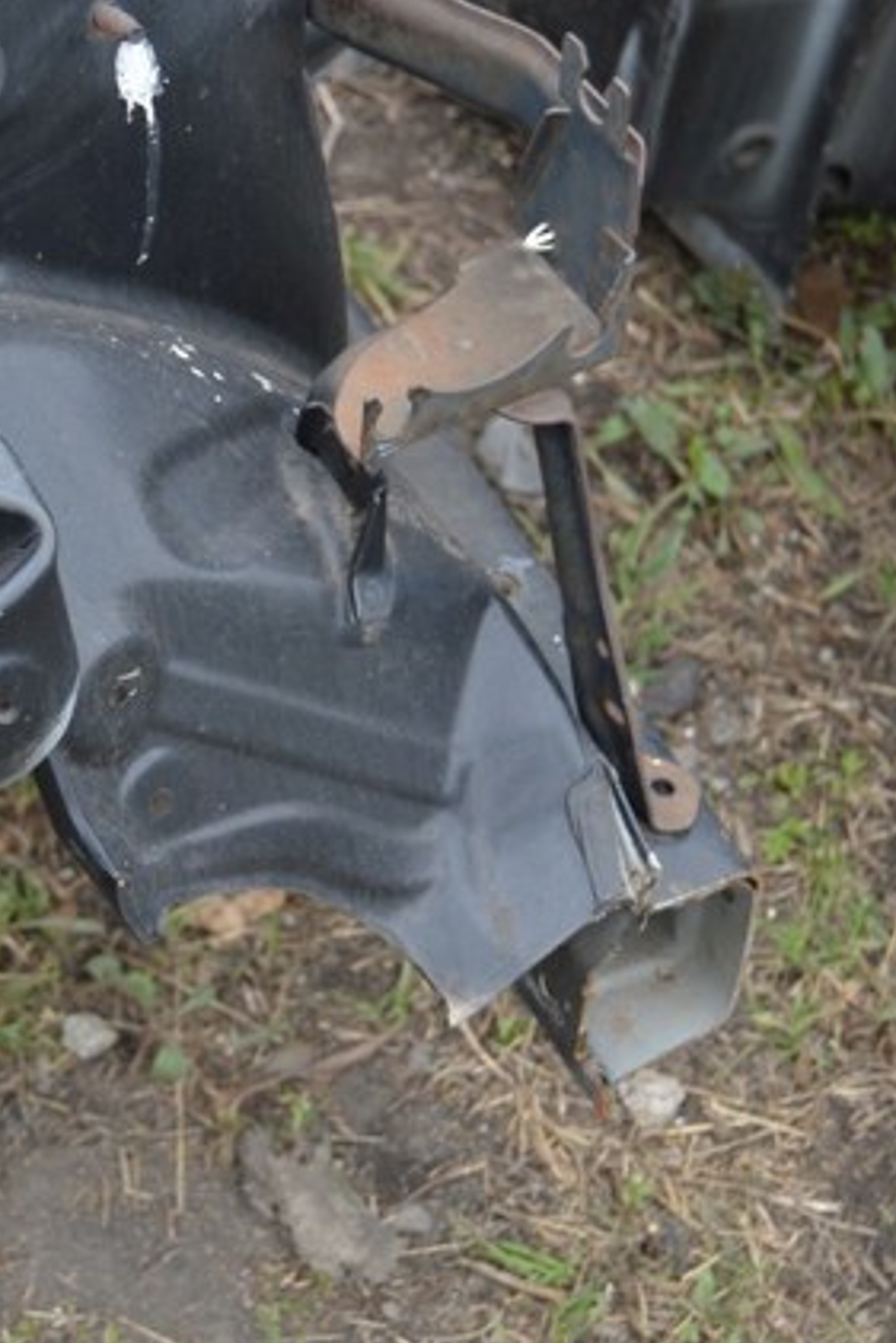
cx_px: 77
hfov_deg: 14.9
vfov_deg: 22.4
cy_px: 675
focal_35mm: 91
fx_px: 3394
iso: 220
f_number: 5.6
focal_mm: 40
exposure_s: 1/125
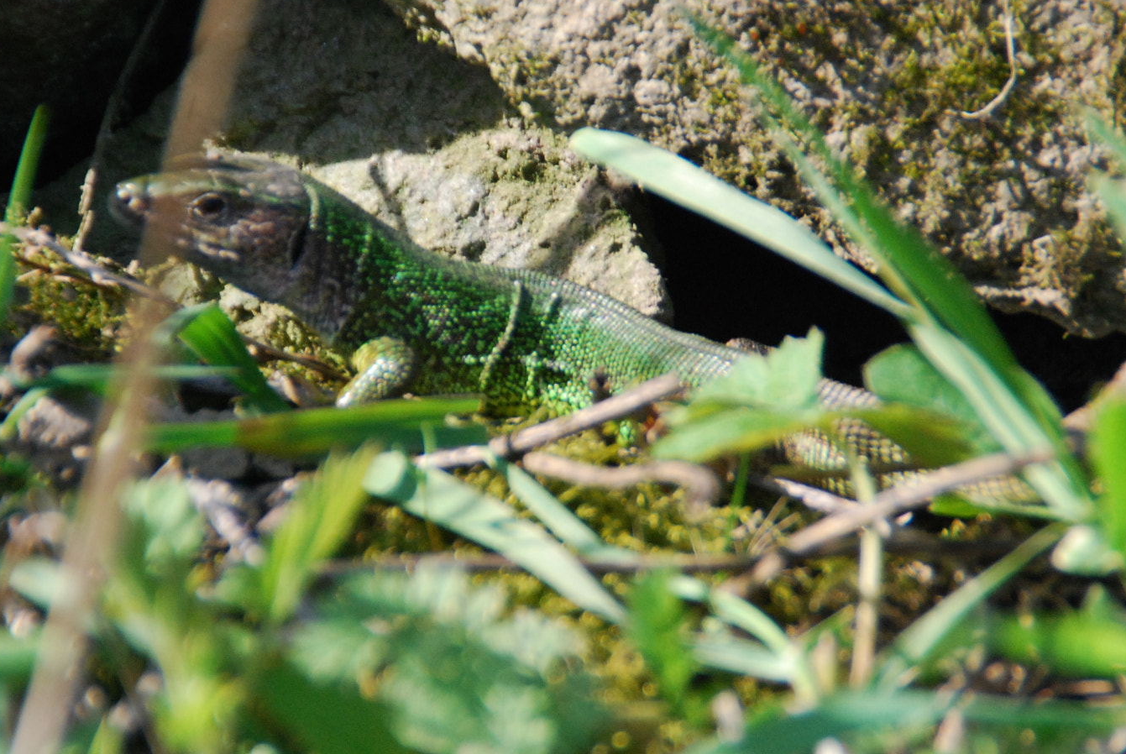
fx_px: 14344
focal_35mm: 458
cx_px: 526
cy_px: 322
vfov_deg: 3.0
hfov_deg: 4.5
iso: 640
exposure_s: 1/800
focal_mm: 200
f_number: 8
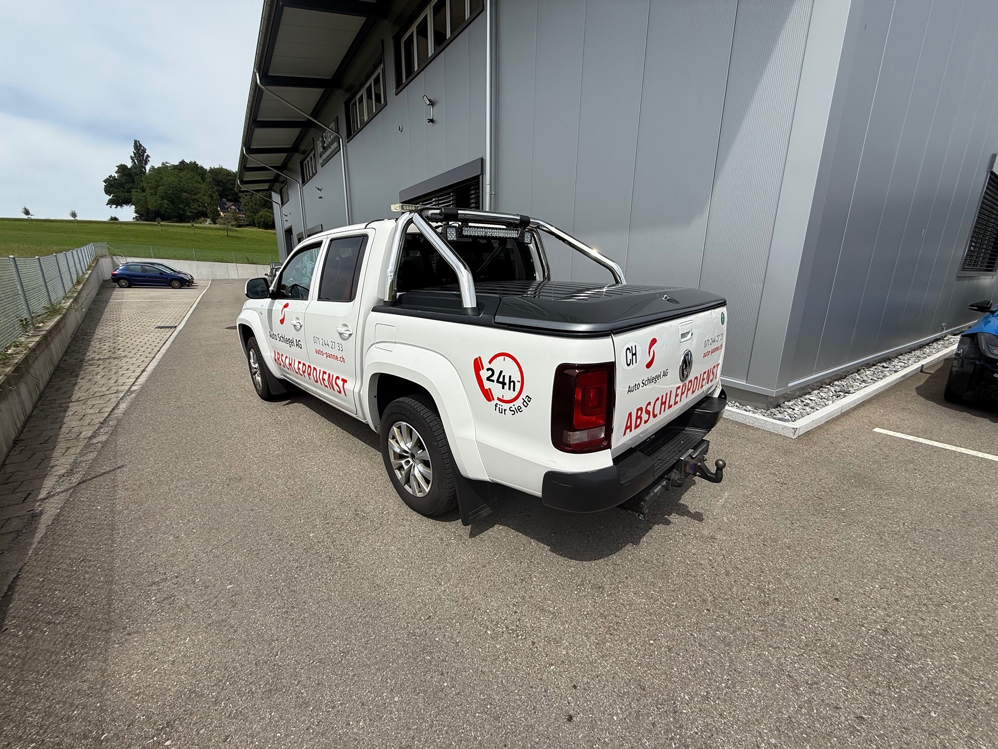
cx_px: 499
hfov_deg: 102.1
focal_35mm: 14
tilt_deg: -14.7
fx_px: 404
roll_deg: -0.5
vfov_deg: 85.7
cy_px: 374
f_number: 2.2
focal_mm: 2.22
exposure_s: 1/3460
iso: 50
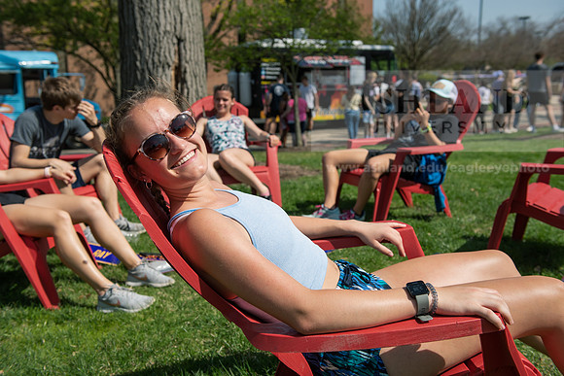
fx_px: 595
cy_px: 188
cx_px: 282
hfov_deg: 50.7
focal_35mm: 38
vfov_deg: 35.1
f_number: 5
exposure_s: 1/1000
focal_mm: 38
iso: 125
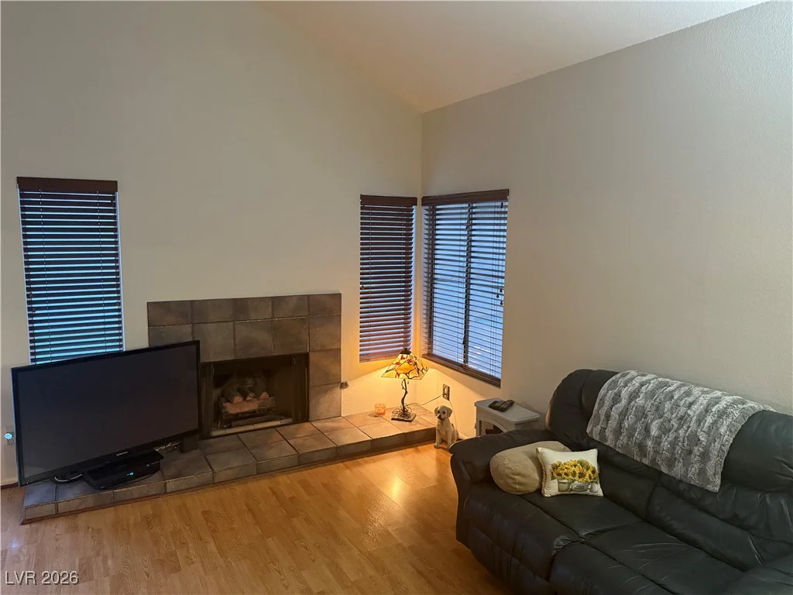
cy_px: 298
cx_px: 396
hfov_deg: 71.6
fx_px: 550
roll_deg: -0.6
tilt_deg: -6.8
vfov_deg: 56.8
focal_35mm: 24
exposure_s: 1/60
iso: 800
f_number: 1.78
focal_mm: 6.76
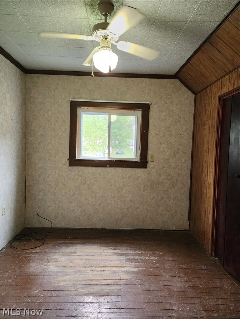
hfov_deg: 58.9
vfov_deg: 73.9
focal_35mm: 23
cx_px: 120
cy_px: 160
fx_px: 213
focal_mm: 6.4
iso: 400
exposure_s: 1/120
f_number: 1.8
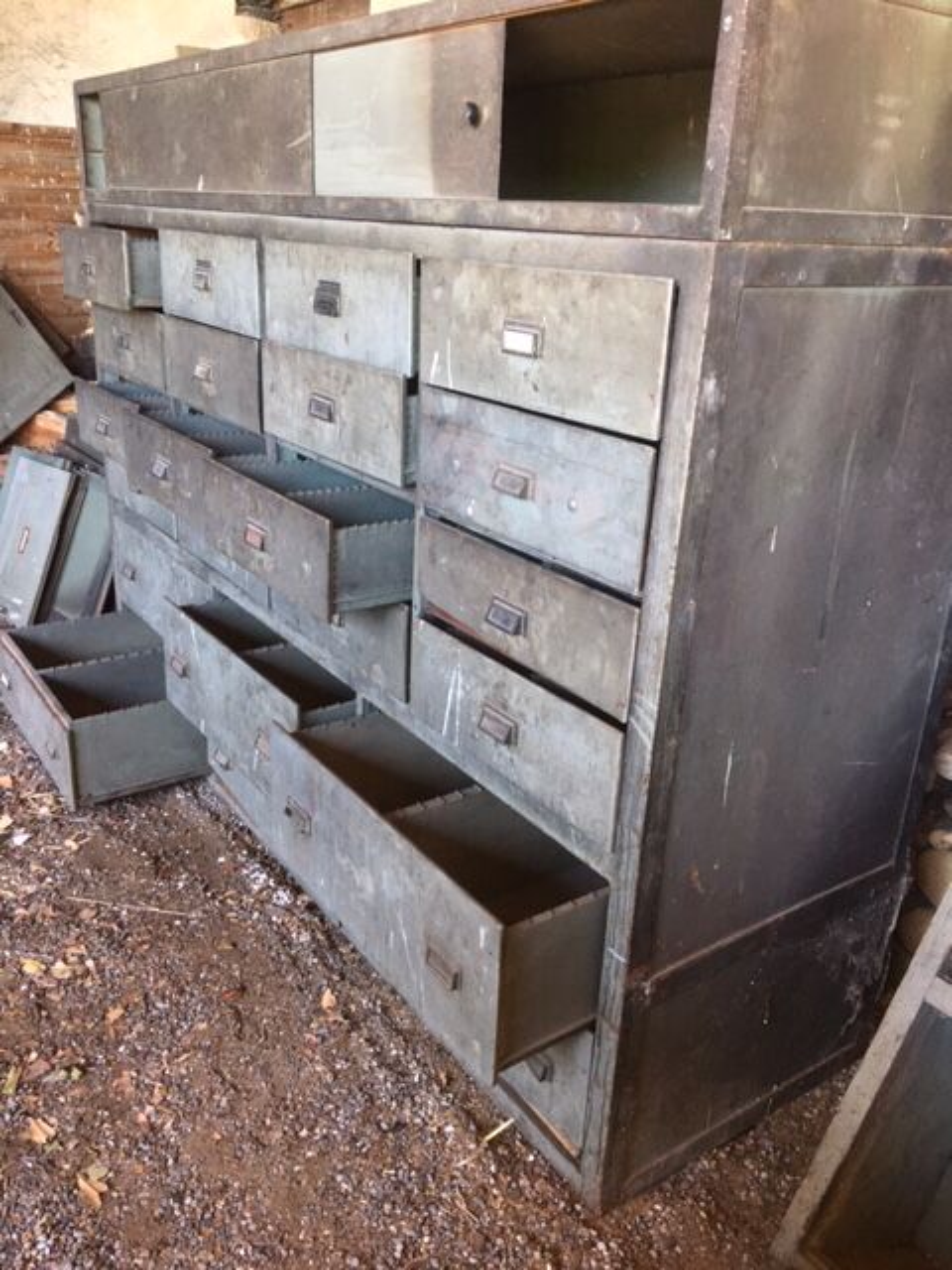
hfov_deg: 48.2
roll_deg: -4.1
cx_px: 476
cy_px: 635
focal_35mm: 29
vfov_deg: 61.7
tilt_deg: -20.6
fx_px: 1063
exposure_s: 1/33
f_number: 2.2
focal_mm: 4.15
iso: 50
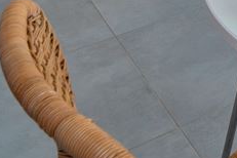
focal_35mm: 97
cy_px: -341
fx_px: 639
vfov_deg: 9.9
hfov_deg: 15.6
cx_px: 503
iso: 100
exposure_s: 1/13
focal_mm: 14
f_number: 8
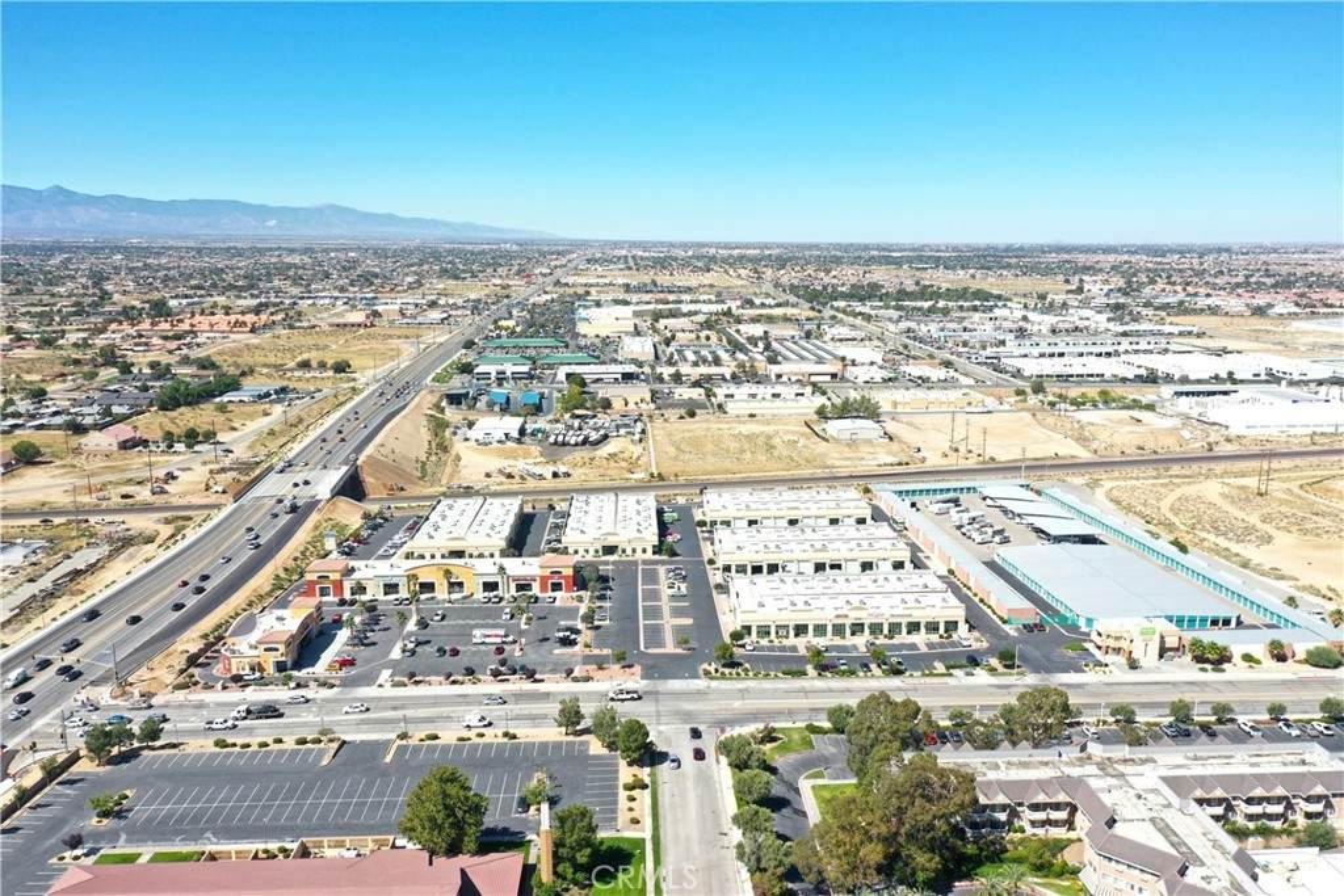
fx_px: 1045
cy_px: 448
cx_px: 672
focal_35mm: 28
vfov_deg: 46.4
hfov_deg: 65.5
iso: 100
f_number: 5.6
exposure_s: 1/320
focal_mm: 10.26
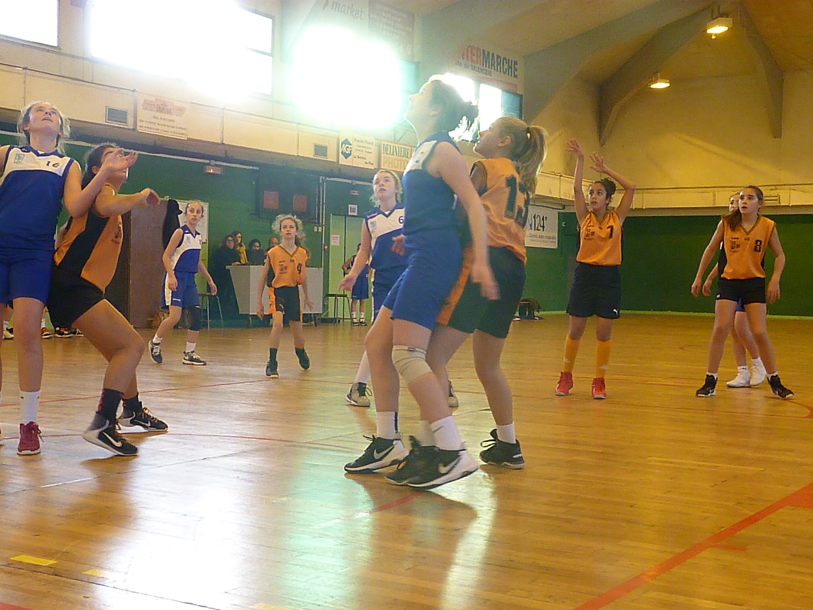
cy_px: 305
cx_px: 406
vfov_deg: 29.1
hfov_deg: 38.2
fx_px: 1174
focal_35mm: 50
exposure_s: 1/125
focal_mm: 9
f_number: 4
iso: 800
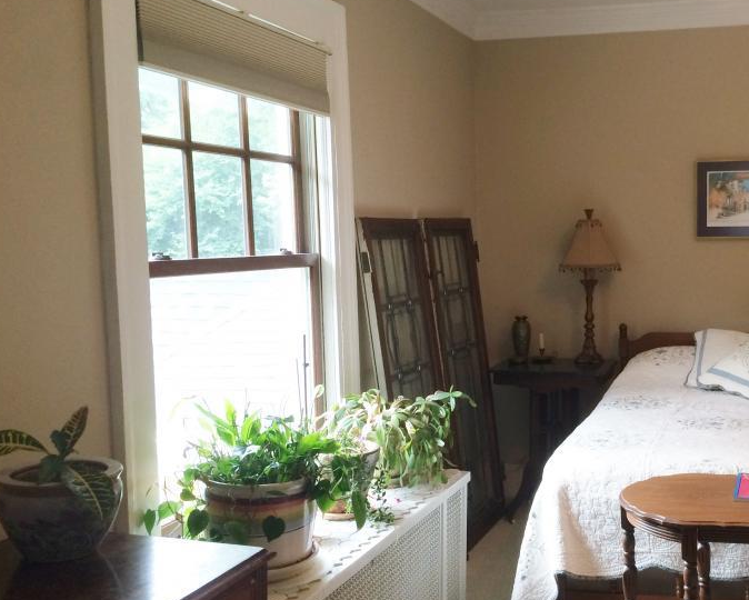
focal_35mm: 43
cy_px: 322
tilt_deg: -6.4
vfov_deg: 34.9
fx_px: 954
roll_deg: +1.2
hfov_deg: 41.7
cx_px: 555
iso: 80
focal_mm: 4.15
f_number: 2.2
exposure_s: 1/30
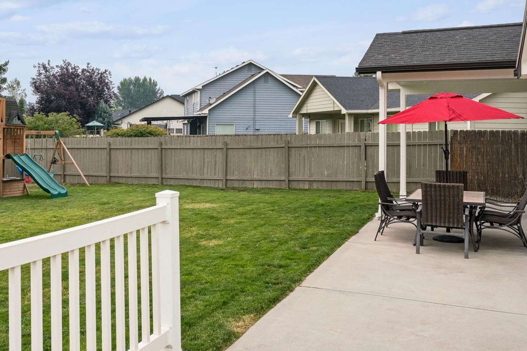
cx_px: 157
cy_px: 136
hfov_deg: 50.2
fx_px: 545
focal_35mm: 37
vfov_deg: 35.5
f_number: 13
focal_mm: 17.6
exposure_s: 1/250
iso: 400
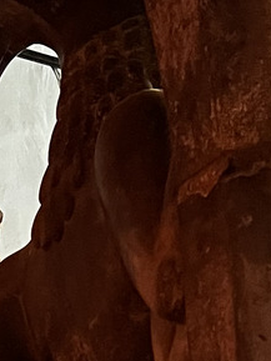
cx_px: 87
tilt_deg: +10.3
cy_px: 729
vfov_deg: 12.1
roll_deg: +1.6
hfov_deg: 10.3
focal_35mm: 144
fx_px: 1502
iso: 500
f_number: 1.5
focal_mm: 5.7
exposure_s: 1/52
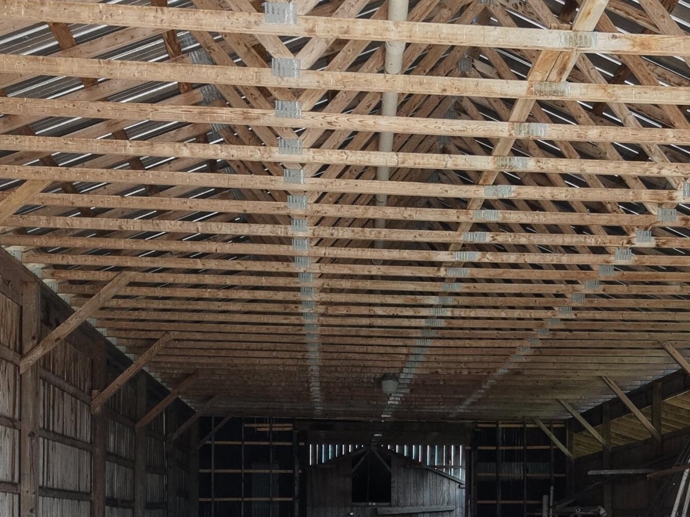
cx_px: 433
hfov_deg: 35.3
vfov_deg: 25.7
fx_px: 1076
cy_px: 512
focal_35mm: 54
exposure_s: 1/800
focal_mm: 8.67
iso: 380
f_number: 1.8
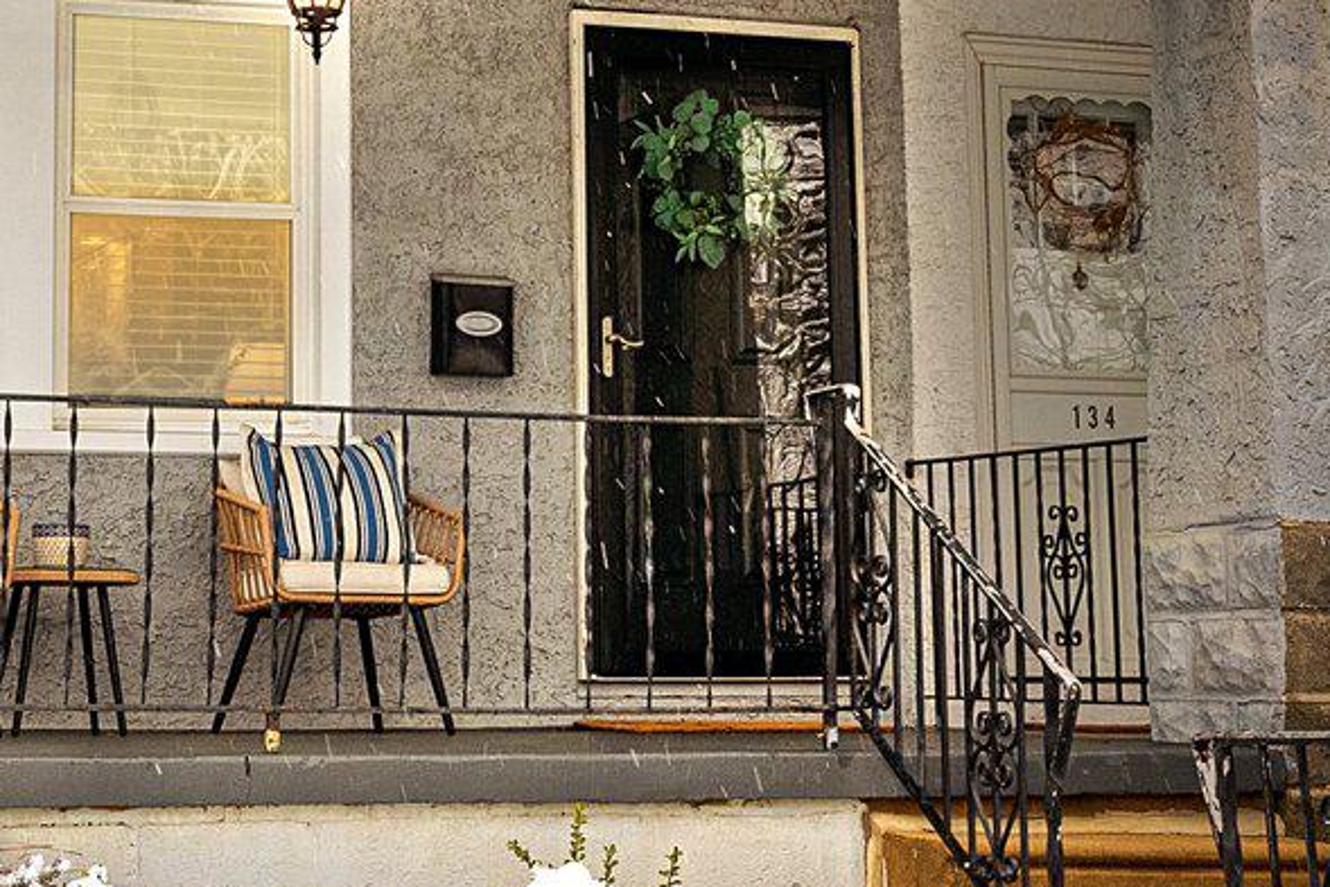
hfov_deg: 23.2
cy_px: 8
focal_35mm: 87
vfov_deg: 15.4
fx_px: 3215
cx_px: 361
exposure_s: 1/80
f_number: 11
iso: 500
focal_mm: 25
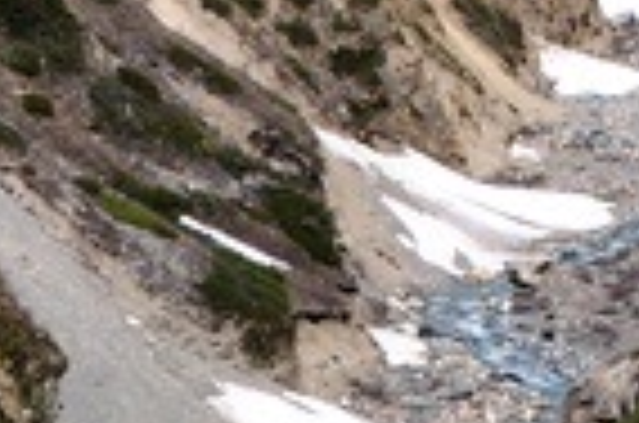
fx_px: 2993
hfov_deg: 11.9
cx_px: 752
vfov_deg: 7.8
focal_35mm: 169
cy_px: -385
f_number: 11
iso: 200
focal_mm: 20
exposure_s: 1/400
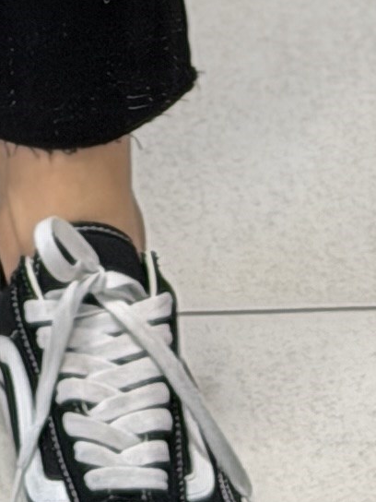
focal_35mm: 356
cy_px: -1022
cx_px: -405
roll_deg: +3.6
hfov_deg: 4.1
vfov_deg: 5.2
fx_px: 5156
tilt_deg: -35.2
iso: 50
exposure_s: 1/100
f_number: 1.78
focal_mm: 6.76
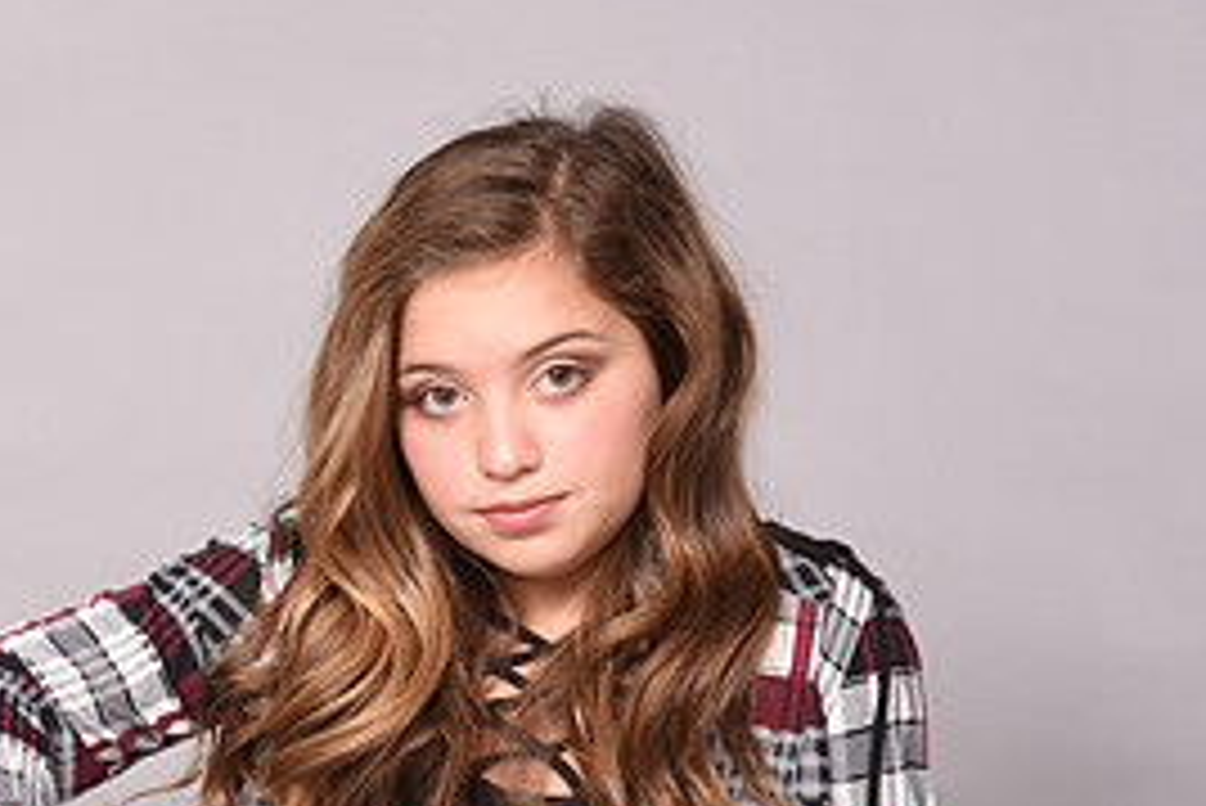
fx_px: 3988
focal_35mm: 119
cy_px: 844
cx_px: 104
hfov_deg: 16.9
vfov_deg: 11.4
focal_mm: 55
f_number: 10
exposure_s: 1/200
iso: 400
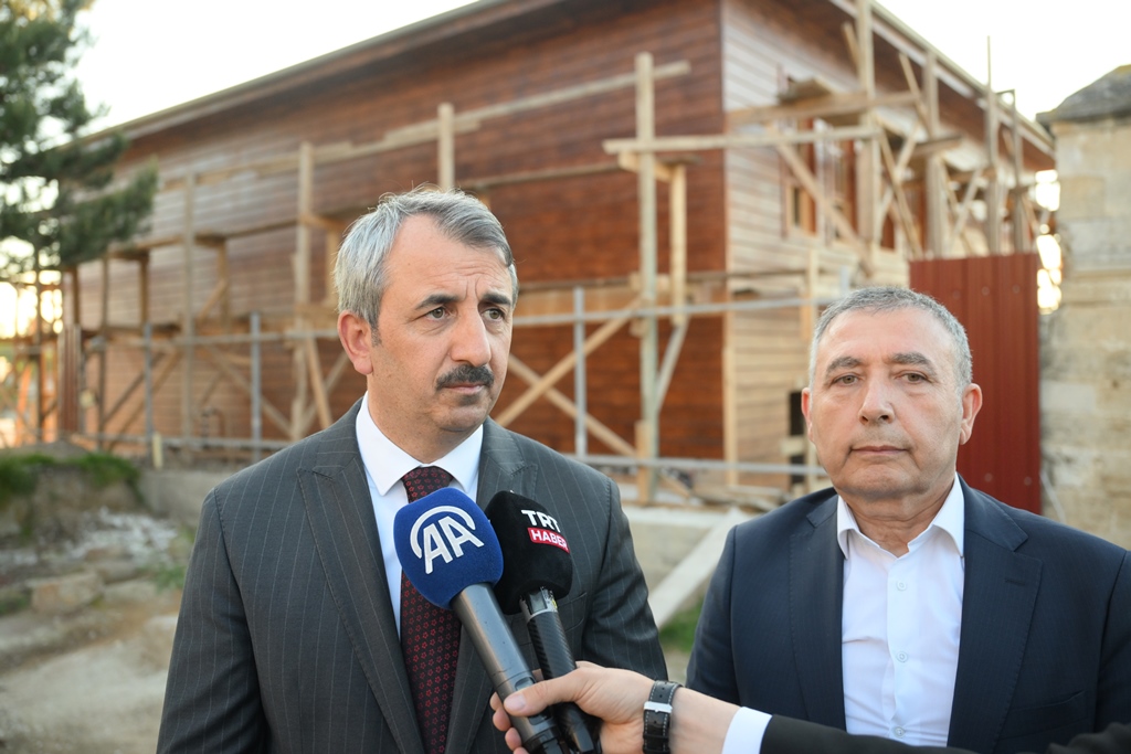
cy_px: 377
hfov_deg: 60.3
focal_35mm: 31
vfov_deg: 42.3
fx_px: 974
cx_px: 566
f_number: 3.2
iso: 1250
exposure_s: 1/800
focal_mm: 31
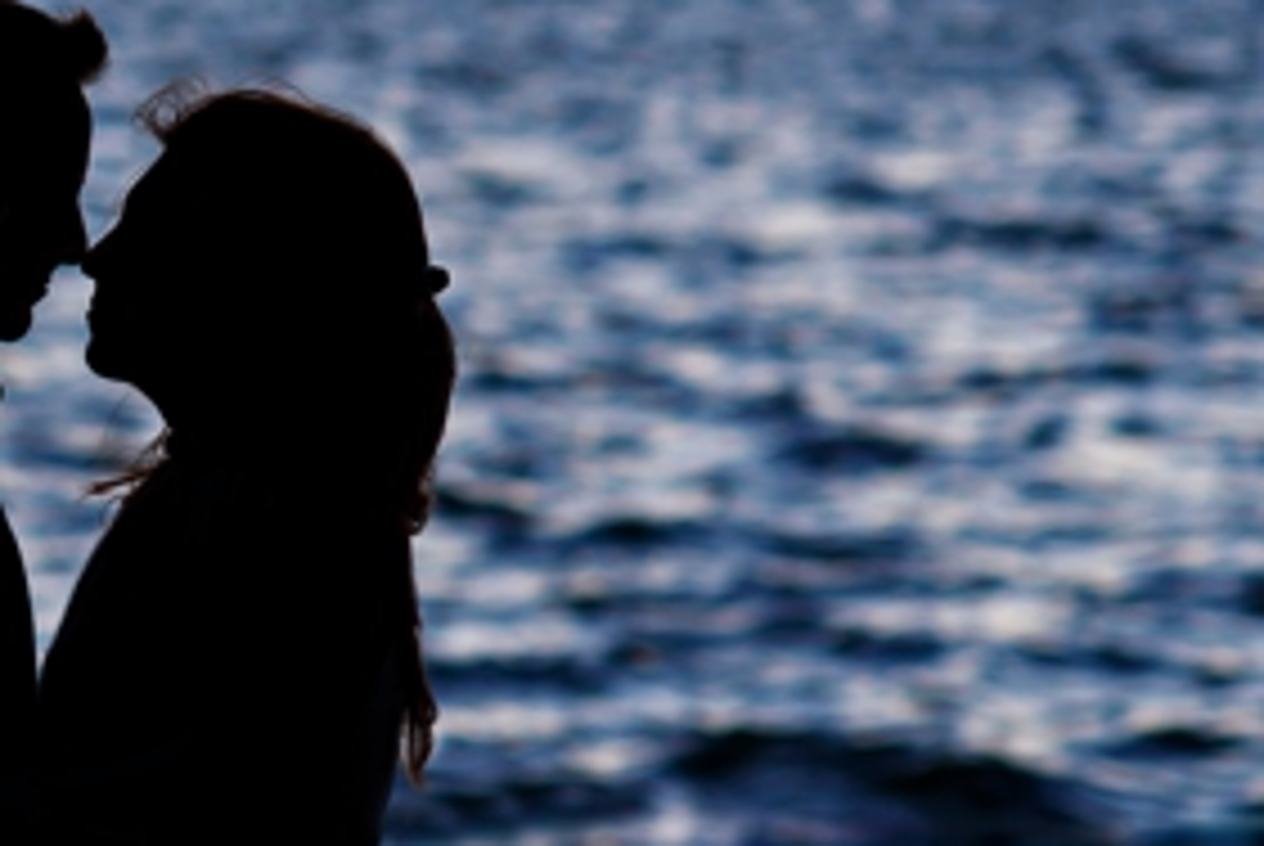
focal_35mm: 272
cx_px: -576
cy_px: 79
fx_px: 9560
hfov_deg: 7.4
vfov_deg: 5.1
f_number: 2.8
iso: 200
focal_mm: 85
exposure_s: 1/800
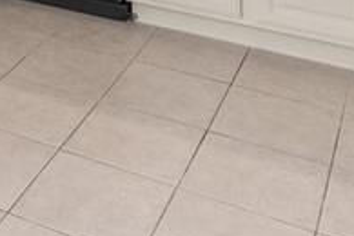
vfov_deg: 12.7
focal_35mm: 84
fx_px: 826
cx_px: -91
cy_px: -327
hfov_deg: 22.0
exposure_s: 1/4
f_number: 9
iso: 250
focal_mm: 16
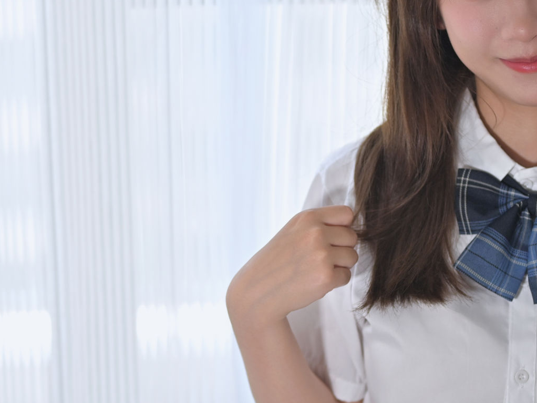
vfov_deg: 11.7
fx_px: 1971
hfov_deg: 15.5
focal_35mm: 127
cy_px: 164
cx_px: 363
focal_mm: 50
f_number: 1.8
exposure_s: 1/100
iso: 400
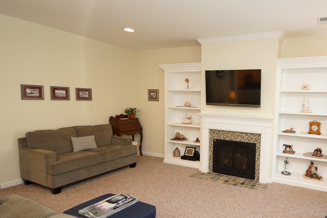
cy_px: 120
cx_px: 241
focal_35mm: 19
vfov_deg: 64.4
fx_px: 173
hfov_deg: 81.0
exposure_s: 1/60
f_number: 4.5
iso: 800
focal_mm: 8
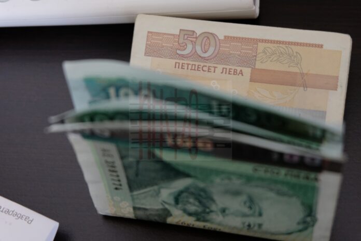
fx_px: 702
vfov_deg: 19.5
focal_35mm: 70
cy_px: 120
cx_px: 180
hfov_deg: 28.8
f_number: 5.6
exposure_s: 1/9
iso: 3200
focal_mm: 46.7
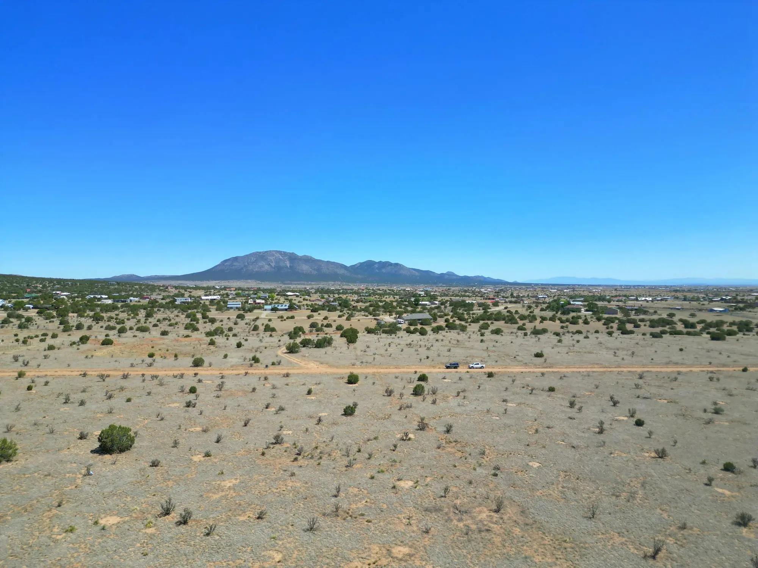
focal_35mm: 24
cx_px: 379
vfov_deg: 56.8
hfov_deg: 71.6
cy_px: 284
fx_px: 526
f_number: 1.7
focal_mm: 6.72
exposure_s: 1/2500
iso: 110
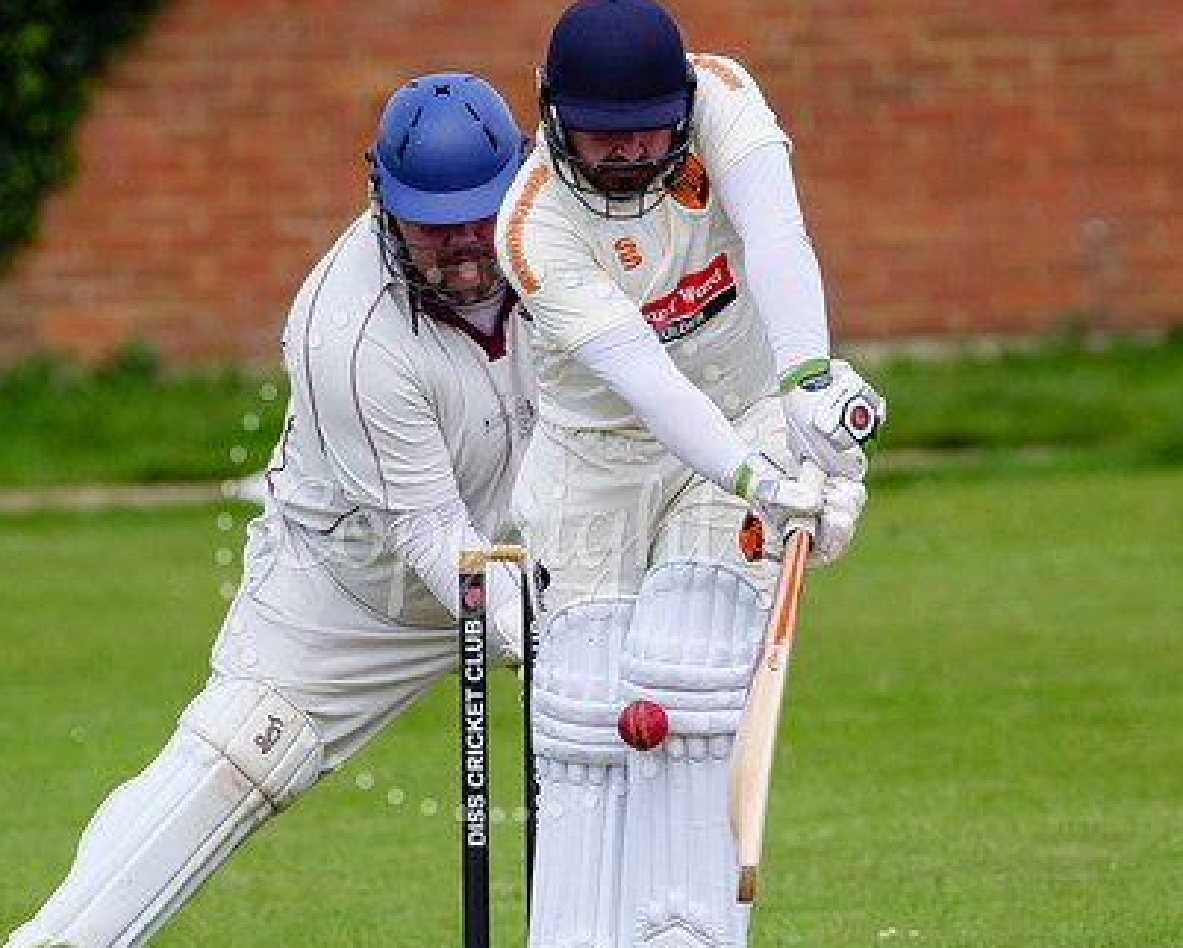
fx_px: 48901
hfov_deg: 1.4
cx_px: 564
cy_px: 454
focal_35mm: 1396
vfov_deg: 1.1
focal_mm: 400
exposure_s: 1/1250
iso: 400
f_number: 5.6
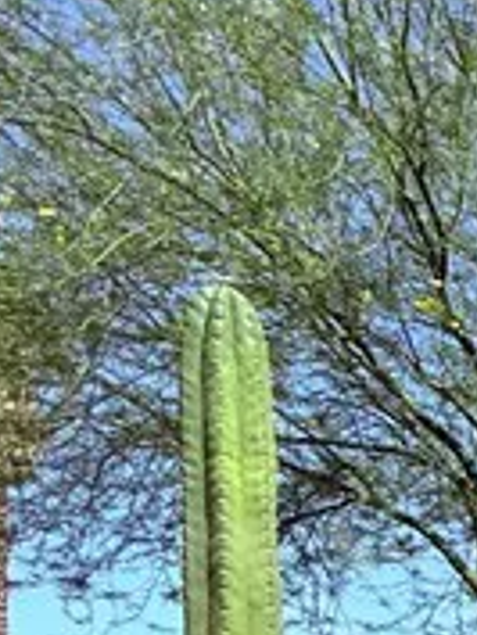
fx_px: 1486
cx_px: 1123
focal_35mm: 81
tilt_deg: -4.6
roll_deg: -0.1
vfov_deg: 20.6
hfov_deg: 13.6
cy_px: 951
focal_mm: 2.22
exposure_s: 1/1961
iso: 50
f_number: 2.2
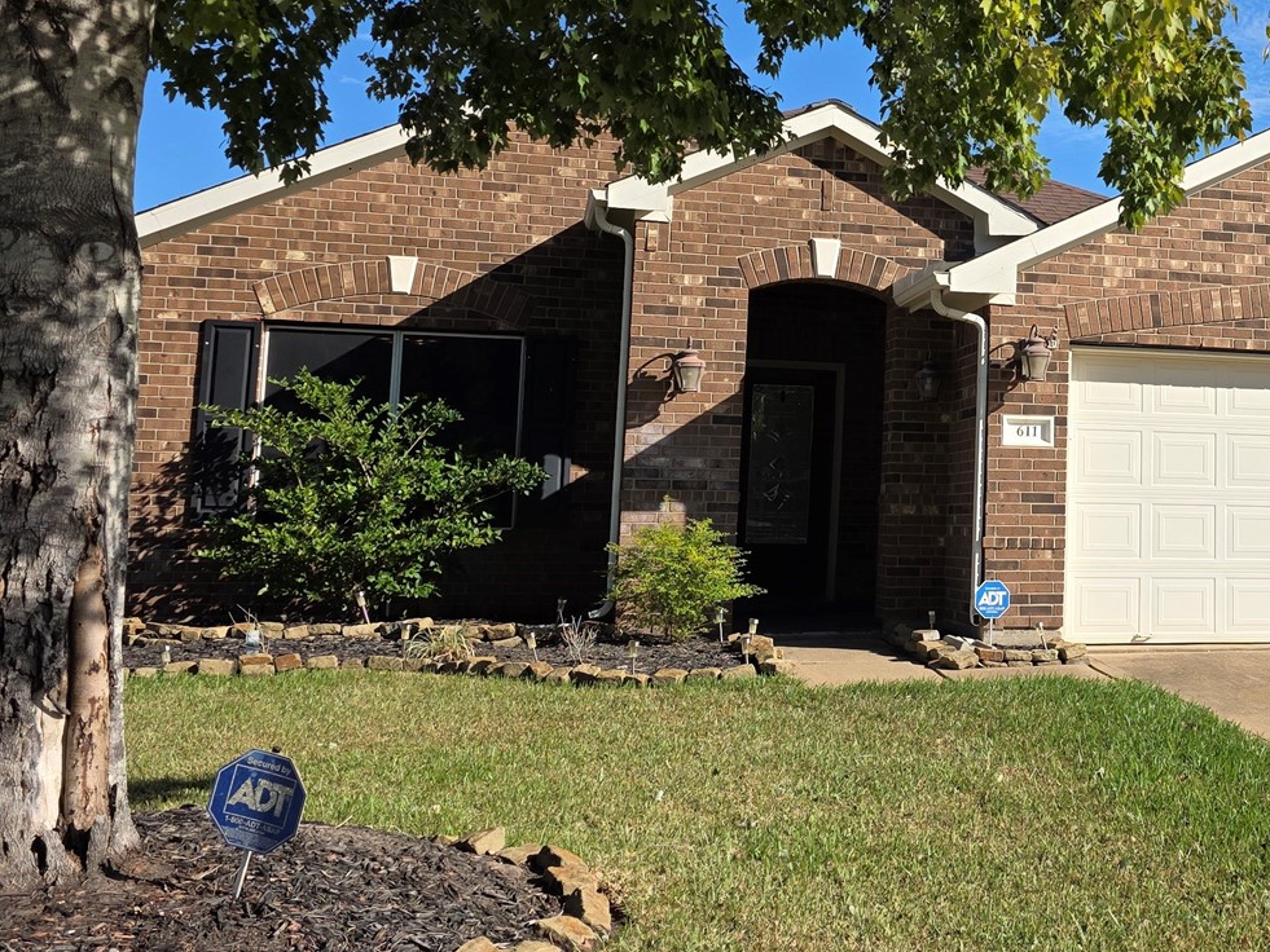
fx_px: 1761
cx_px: 1111
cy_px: 369
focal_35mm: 48
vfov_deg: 30.2
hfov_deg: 37.4
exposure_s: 1/5608
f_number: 1.7
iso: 80
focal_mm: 6.3
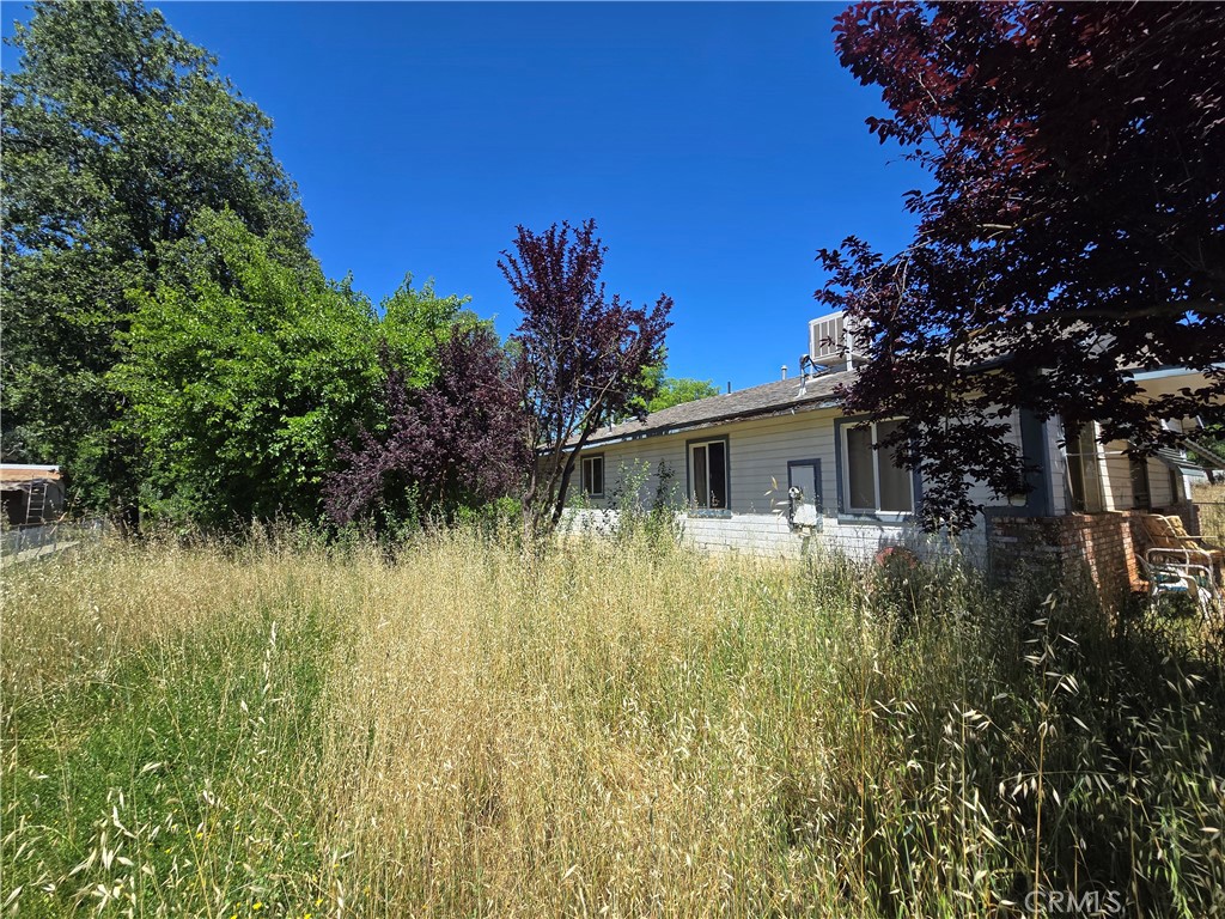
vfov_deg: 89.9
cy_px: 460
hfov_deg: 106.2
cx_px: 612
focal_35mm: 13
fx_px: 460
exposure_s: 1/1538
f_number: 2.2
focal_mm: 2.2
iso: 50
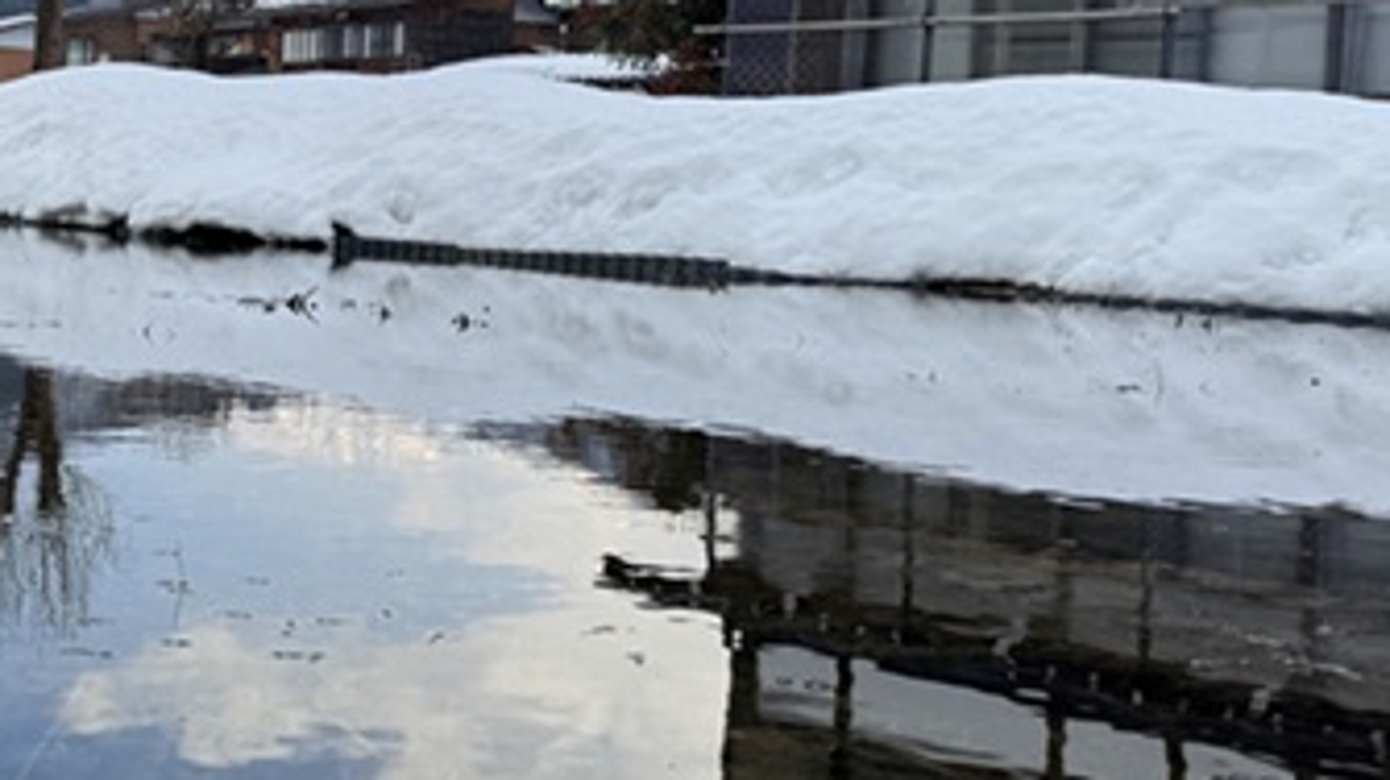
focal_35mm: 57
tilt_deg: -1.7
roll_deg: -2.5
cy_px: 234
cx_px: 154
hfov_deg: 34.7
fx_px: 2100
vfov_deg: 20.9
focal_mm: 6.76
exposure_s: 1/2252
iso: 80
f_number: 1.78
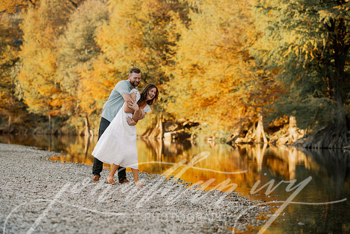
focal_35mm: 85
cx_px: 175
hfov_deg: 23.9
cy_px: 117
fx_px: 827
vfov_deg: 16.1
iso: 125
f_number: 2.5
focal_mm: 85
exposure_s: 1/500
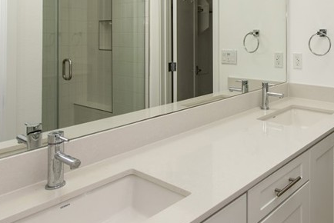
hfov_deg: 53.1
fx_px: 306
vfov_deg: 38.3
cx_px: 272
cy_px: 40
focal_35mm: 33
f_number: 5.6
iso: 320
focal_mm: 14
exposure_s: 1/125
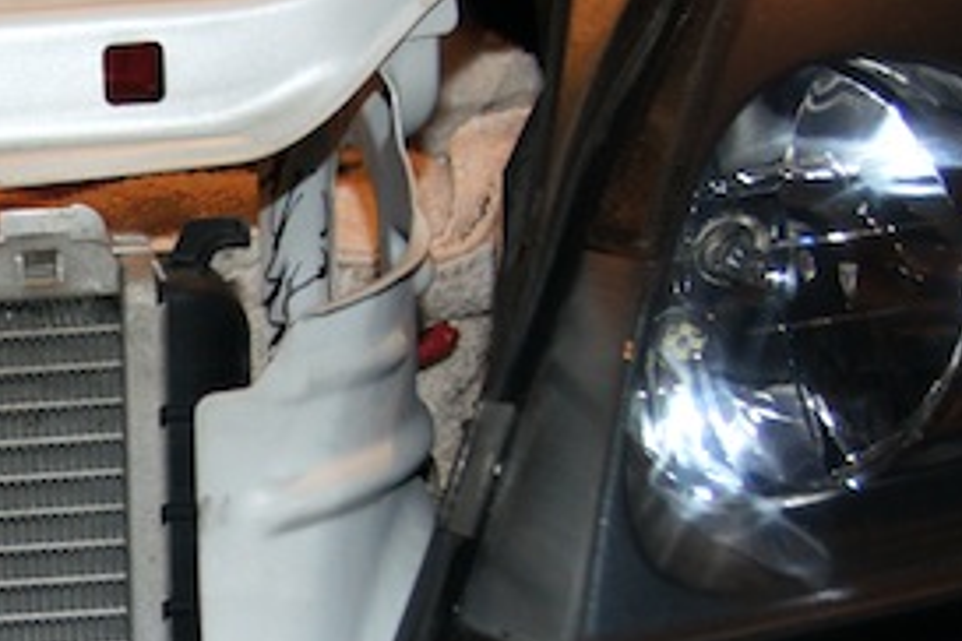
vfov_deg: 12.7
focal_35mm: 107
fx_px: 2859
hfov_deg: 18.2
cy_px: 537
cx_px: -176
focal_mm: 26
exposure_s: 1/60
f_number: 4
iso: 400
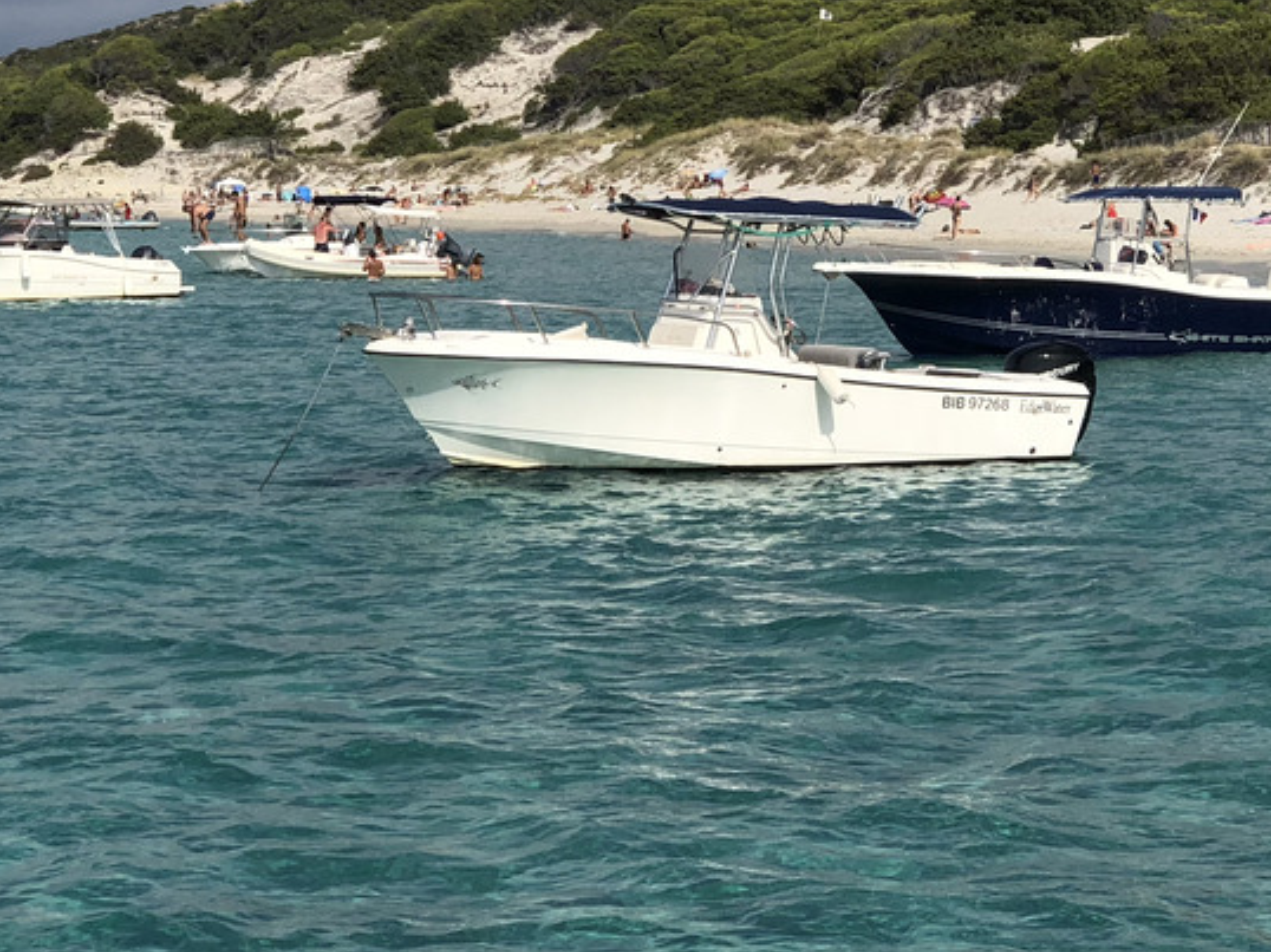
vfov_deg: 12.7
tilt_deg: -0.8
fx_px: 4257
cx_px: 768
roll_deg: +0.1
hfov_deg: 17.0
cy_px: 76
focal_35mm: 116
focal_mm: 6
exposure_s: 1/2288
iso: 16
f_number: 2.4
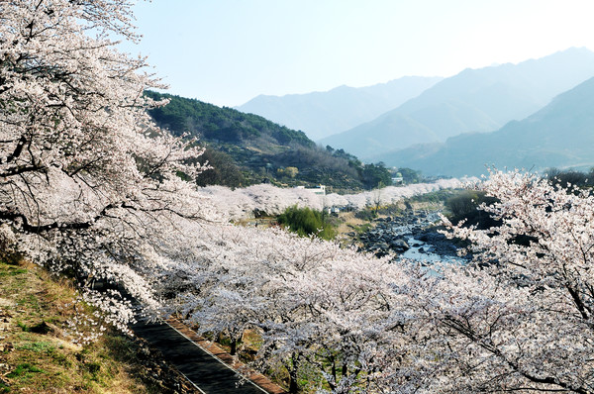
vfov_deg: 34.1
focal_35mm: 39
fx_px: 642
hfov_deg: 49.6
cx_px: 297
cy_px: 197
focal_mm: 26
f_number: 11
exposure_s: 1/125
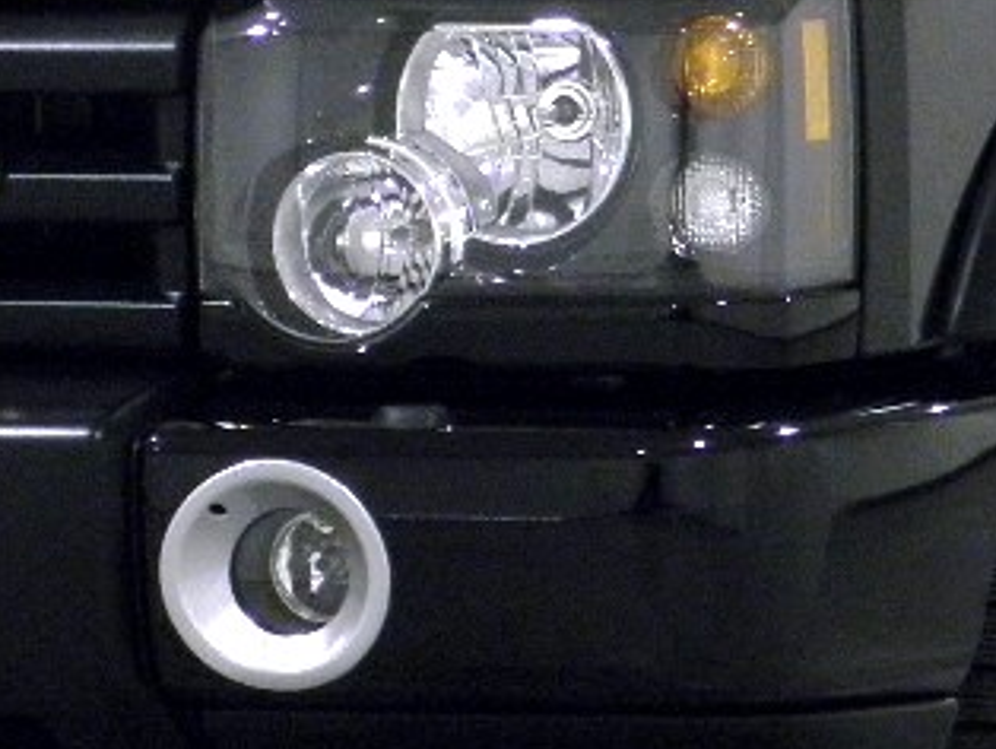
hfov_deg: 7.1
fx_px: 7976
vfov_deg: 5.4
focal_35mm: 277
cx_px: 425
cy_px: 0
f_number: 4.3
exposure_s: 1/8
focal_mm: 12.2
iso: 250
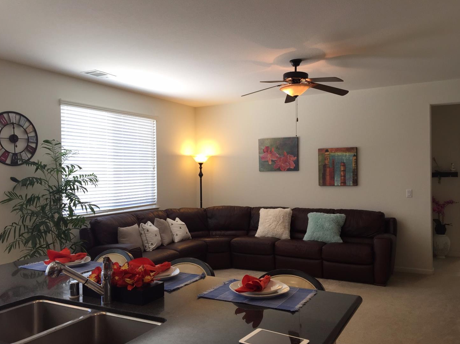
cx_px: 233
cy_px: 177
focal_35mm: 30
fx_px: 399
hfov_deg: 60.0
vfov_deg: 46.8
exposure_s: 1/30
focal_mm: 4.15
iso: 32
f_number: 2.2
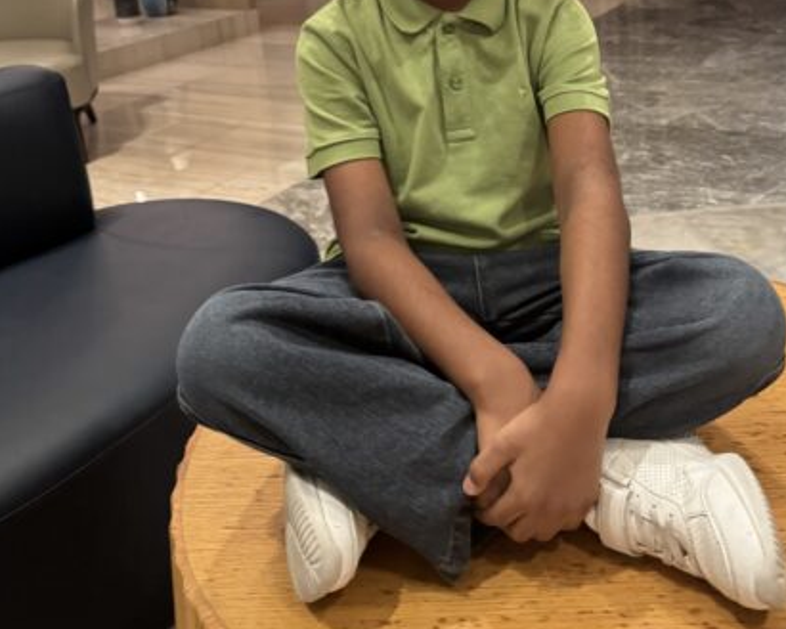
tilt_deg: -15.2
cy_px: 98
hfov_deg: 44.6
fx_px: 954
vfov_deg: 35.0
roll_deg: +4.5
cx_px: 467
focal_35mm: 41
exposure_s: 1/37
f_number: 1.78
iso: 1000
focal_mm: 6.76
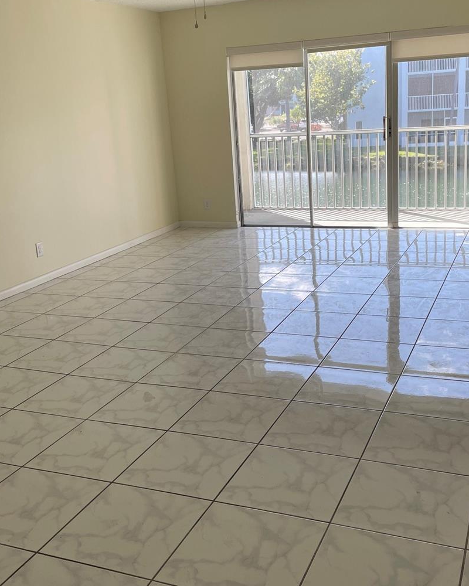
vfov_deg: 46.8
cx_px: 250
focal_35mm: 39
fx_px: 677
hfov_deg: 38.2
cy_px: 277
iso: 32
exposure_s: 1/341
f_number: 1.6
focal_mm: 4.2
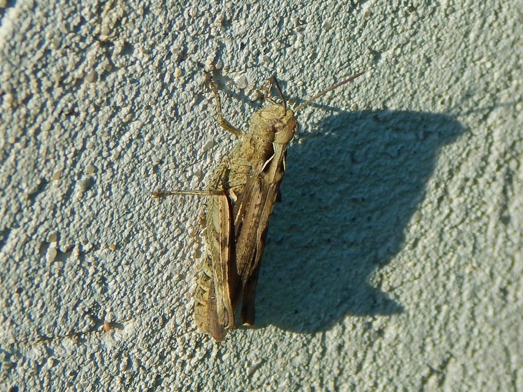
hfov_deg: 18.9
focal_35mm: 104
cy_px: 196
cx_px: 262
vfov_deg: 14.2
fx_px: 1571
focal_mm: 18.7
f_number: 4.5
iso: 125
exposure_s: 1/800
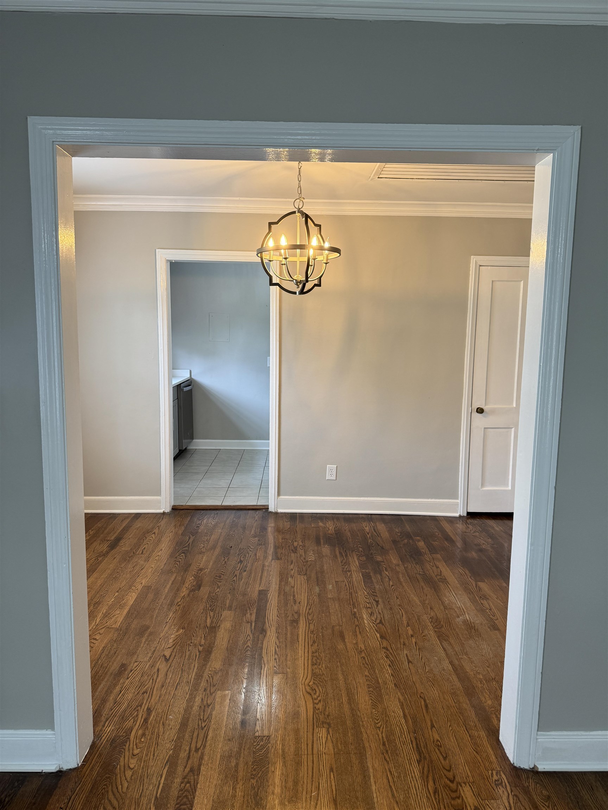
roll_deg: +0.6
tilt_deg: -6.9
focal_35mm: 24
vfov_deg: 71.6
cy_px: 405
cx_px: 304
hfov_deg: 56.8
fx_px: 562
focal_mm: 6.76
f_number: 1.78
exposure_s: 1/120
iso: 125
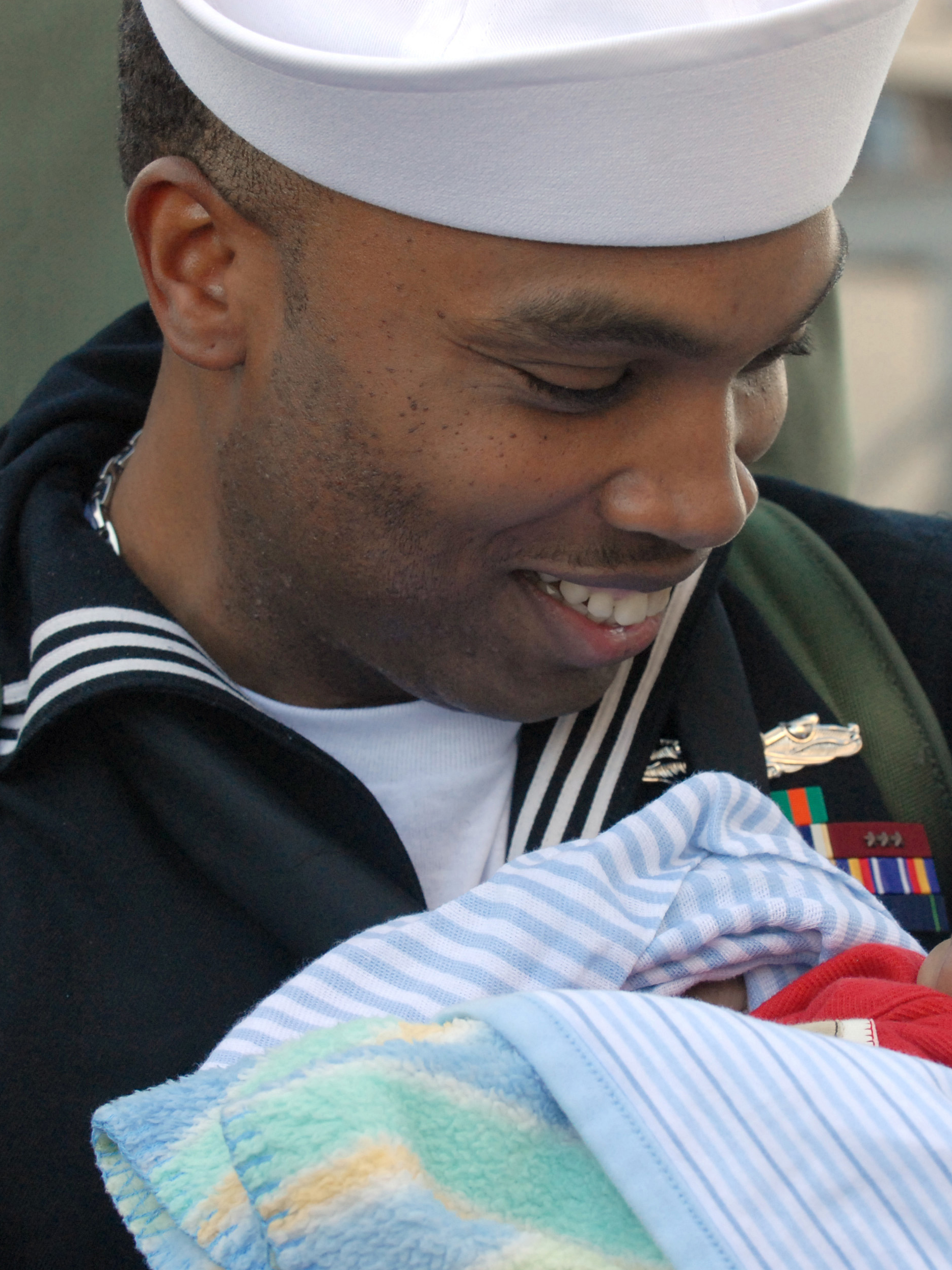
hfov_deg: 8.1
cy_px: 649
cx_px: 586
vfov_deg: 10.7
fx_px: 6747
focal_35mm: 184
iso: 400
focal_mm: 82
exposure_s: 1/180
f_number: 7.1
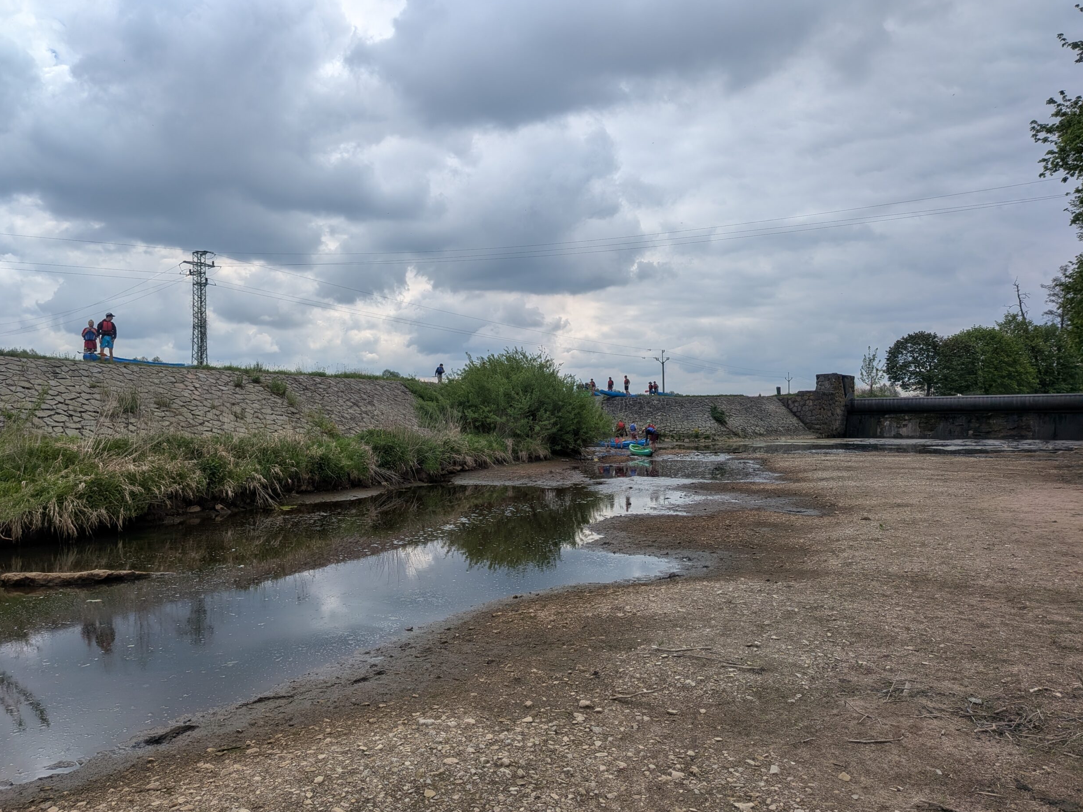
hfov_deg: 69.4
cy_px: 406
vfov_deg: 54.9
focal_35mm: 25
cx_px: 520
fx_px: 782
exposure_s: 1/2342
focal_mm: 4.53
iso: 30
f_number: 1.7
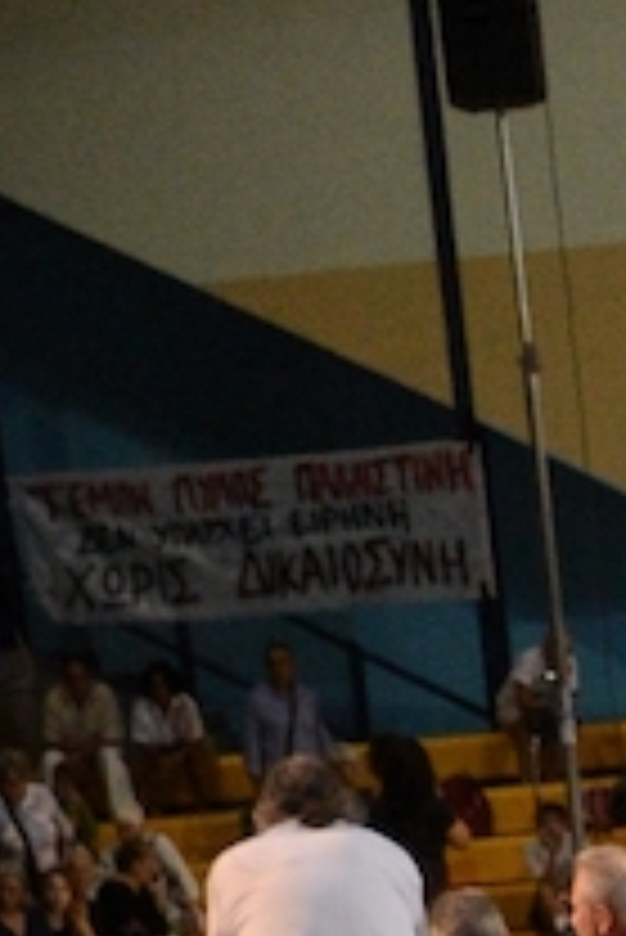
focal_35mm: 166
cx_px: 1160
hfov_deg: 8.0
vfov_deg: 10.1
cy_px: 2552
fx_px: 4322
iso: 1600
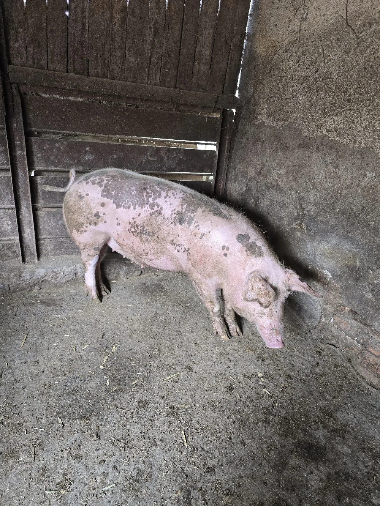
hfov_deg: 58.9
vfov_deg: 73.9
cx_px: 190
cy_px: 253
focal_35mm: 23
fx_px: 337
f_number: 1.7
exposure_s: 1/101
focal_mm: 6.3
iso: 500
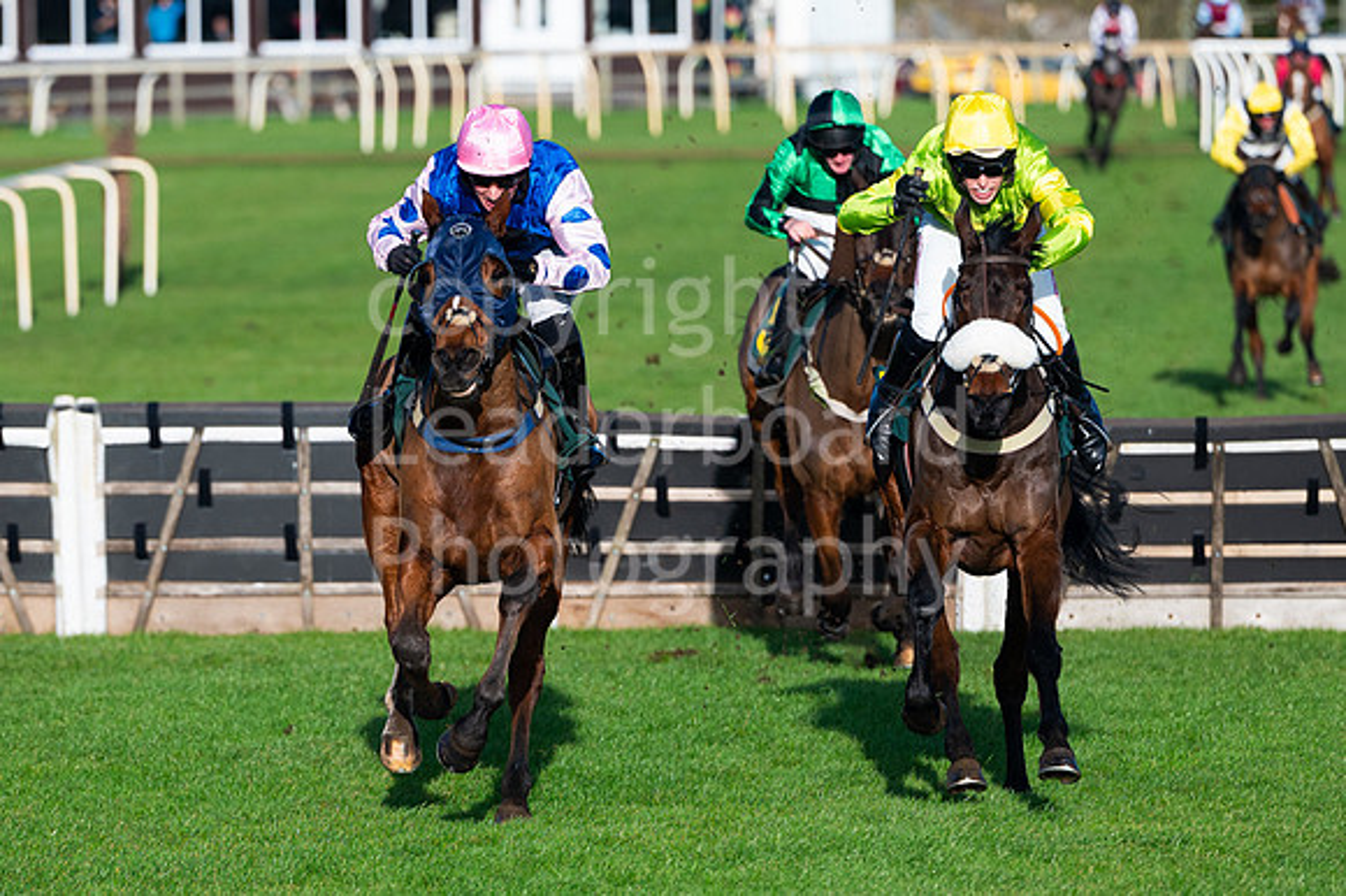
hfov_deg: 6.0
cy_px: 416
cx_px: 580
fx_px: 12891
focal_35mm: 345
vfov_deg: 4.0
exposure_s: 1/4000
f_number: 3.5
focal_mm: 200
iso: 250
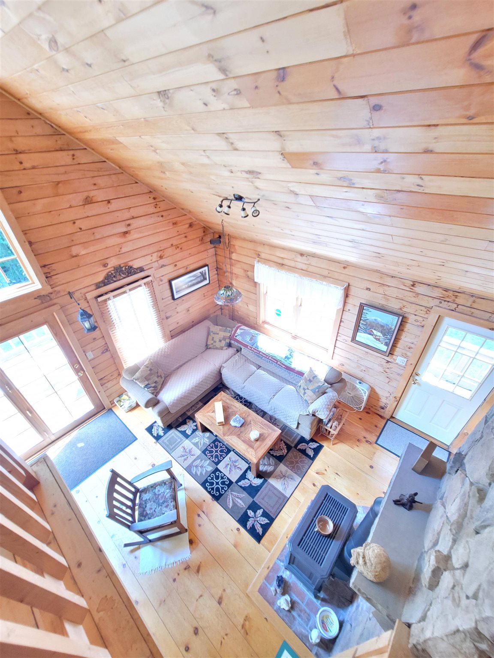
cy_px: 329
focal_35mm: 13
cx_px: 247
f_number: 2.2
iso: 800
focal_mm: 2.2
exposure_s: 1/24
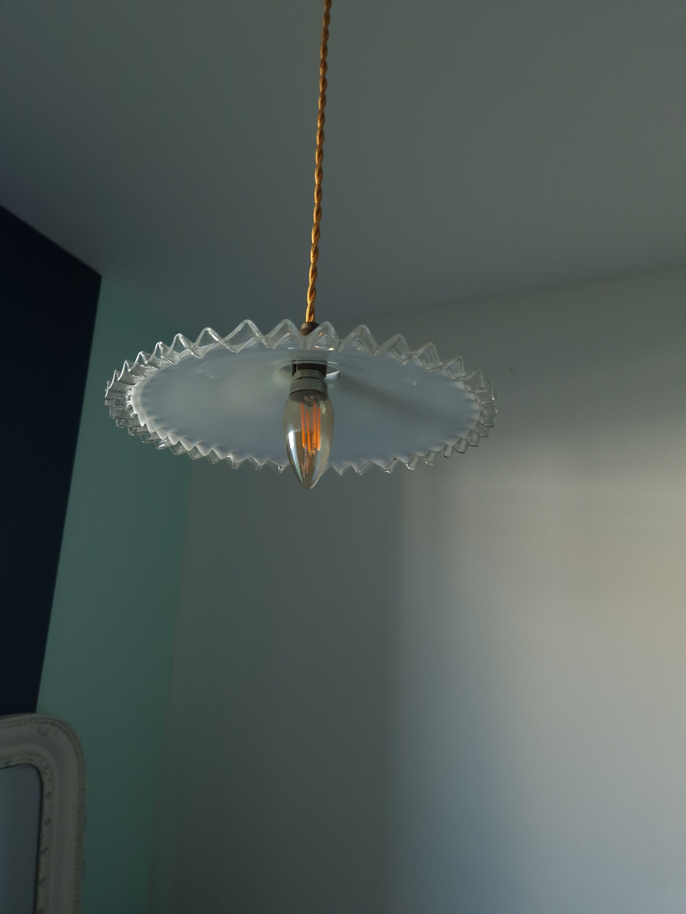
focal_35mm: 23
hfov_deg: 58.9
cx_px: 343
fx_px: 608
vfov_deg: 73.9
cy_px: 457
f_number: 1.8
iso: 125
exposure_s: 1/60
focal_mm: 5.4
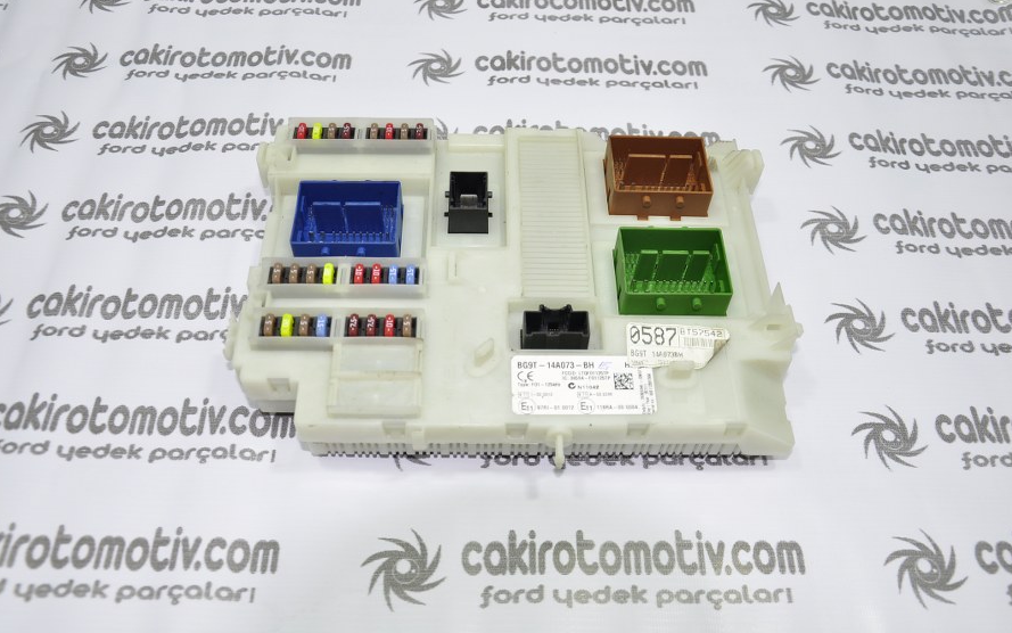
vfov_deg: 37.3
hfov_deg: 56.7
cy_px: 318
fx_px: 938
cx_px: 507
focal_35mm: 34
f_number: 4.5
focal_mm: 22
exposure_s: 1/40
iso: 200
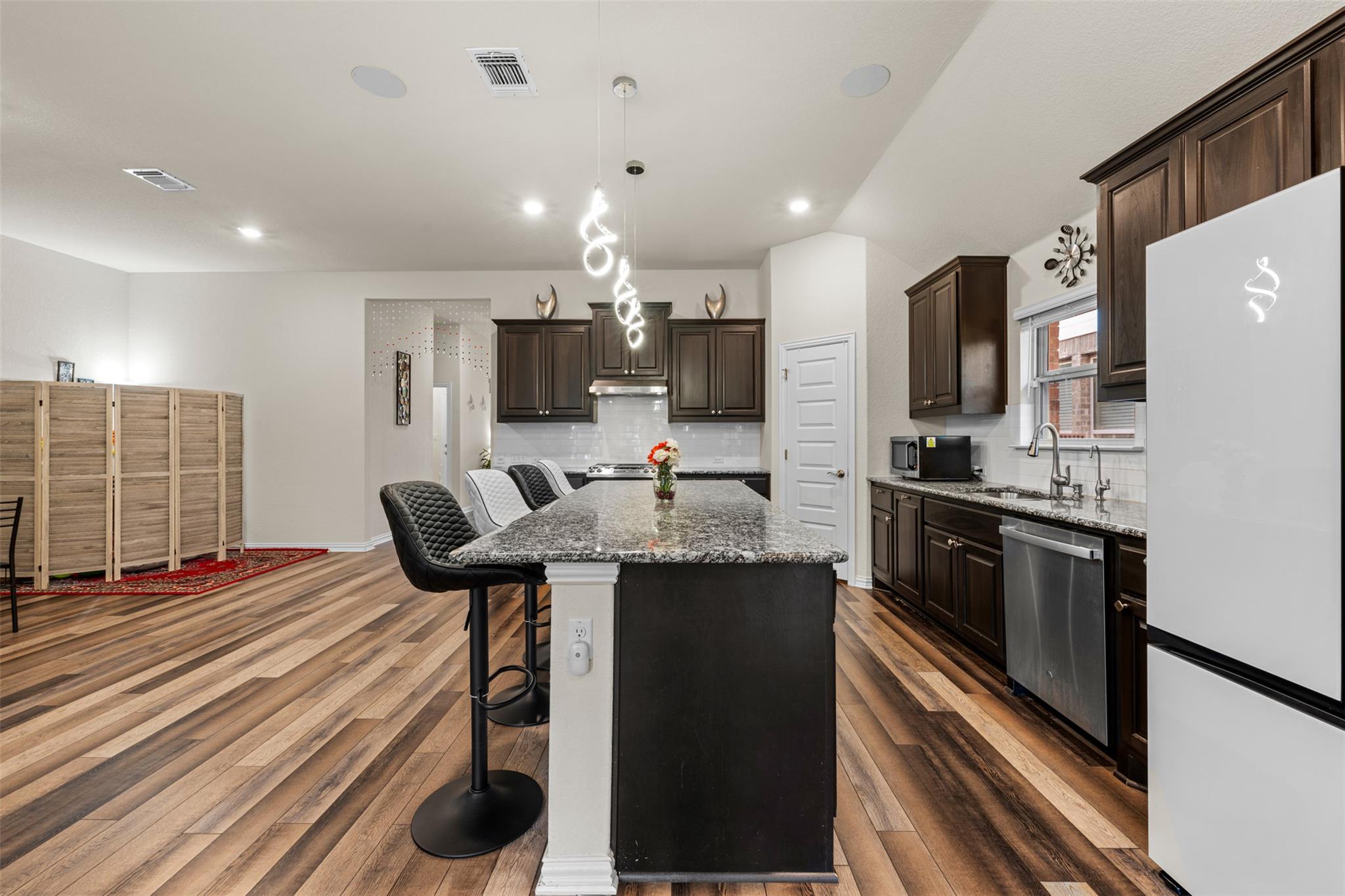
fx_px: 523
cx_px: 672
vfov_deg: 81.2
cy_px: 448
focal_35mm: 14
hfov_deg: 104.3
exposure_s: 2.5
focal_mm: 14
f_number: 11
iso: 100
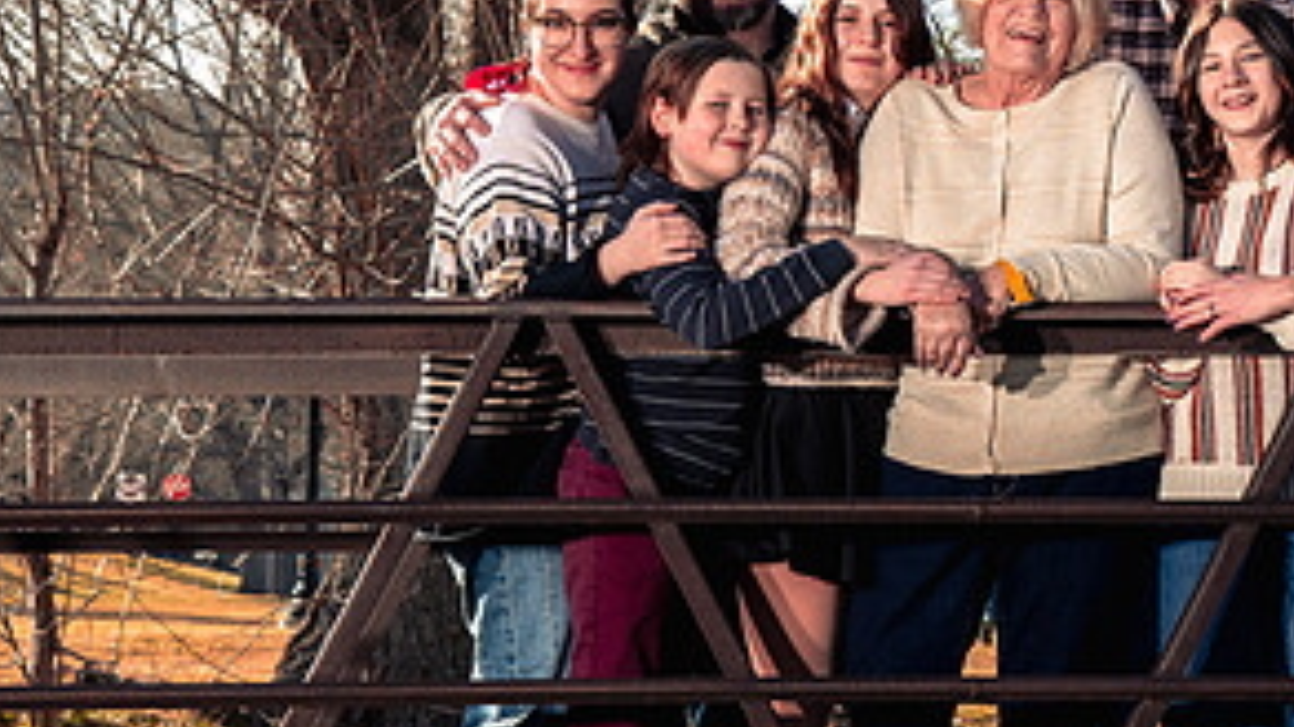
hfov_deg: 12.4
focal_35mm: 173
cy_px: 312
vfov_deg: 7.0
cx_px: 1165
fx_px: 5934
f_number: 9
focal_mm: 70
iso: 200
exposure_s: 1/250
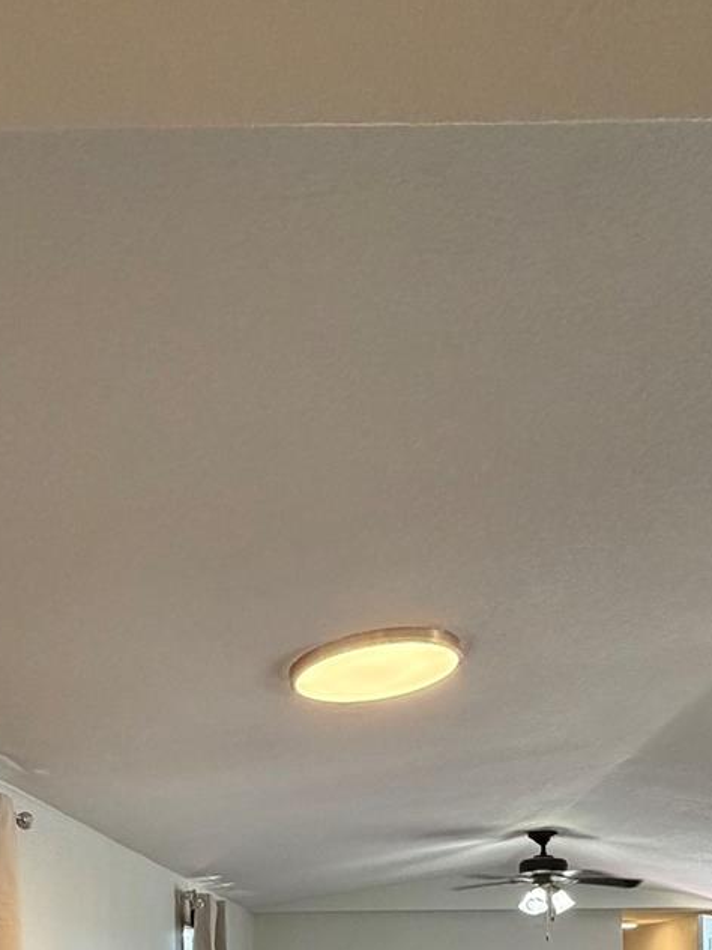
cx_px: 362
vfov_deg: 44.6
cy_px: 979
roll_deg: +0.1
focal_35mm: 34
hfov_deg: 41.8
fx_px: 932
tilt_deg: +0.0
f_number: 2.2
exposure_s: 1/60
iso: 250
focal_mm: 2.22
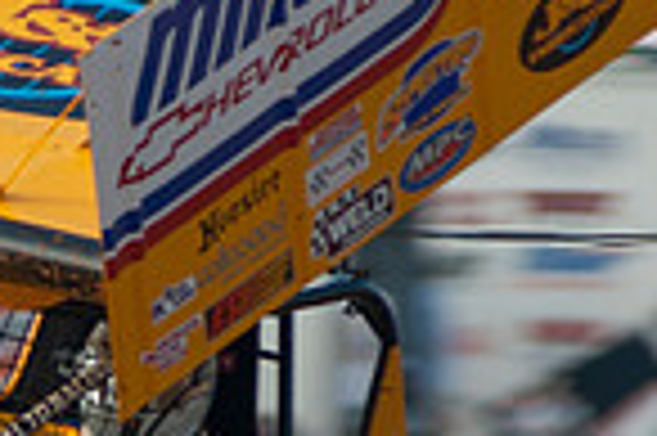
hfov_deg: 1.7
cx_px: 18
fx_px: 21766
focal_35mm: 1194
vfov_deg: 1.1
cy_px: 481
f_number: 4
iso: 100
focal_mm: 200
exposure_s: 1/400
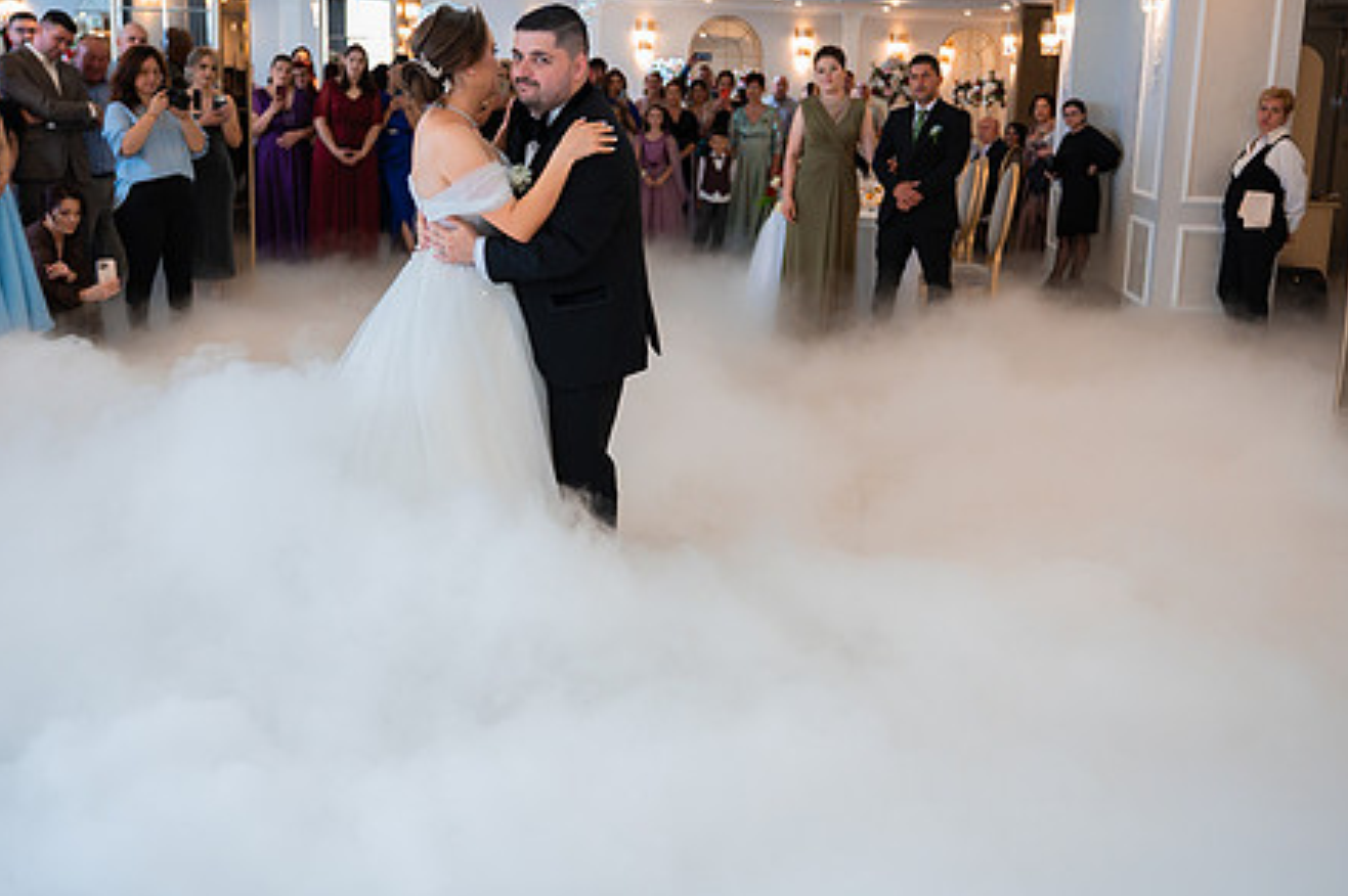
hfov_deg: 51.9
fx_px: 1384
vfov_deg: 35.8
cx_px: 629
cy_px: 359
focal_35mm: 37
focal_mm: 28
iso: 2500
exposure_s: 1/320
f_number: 2.8
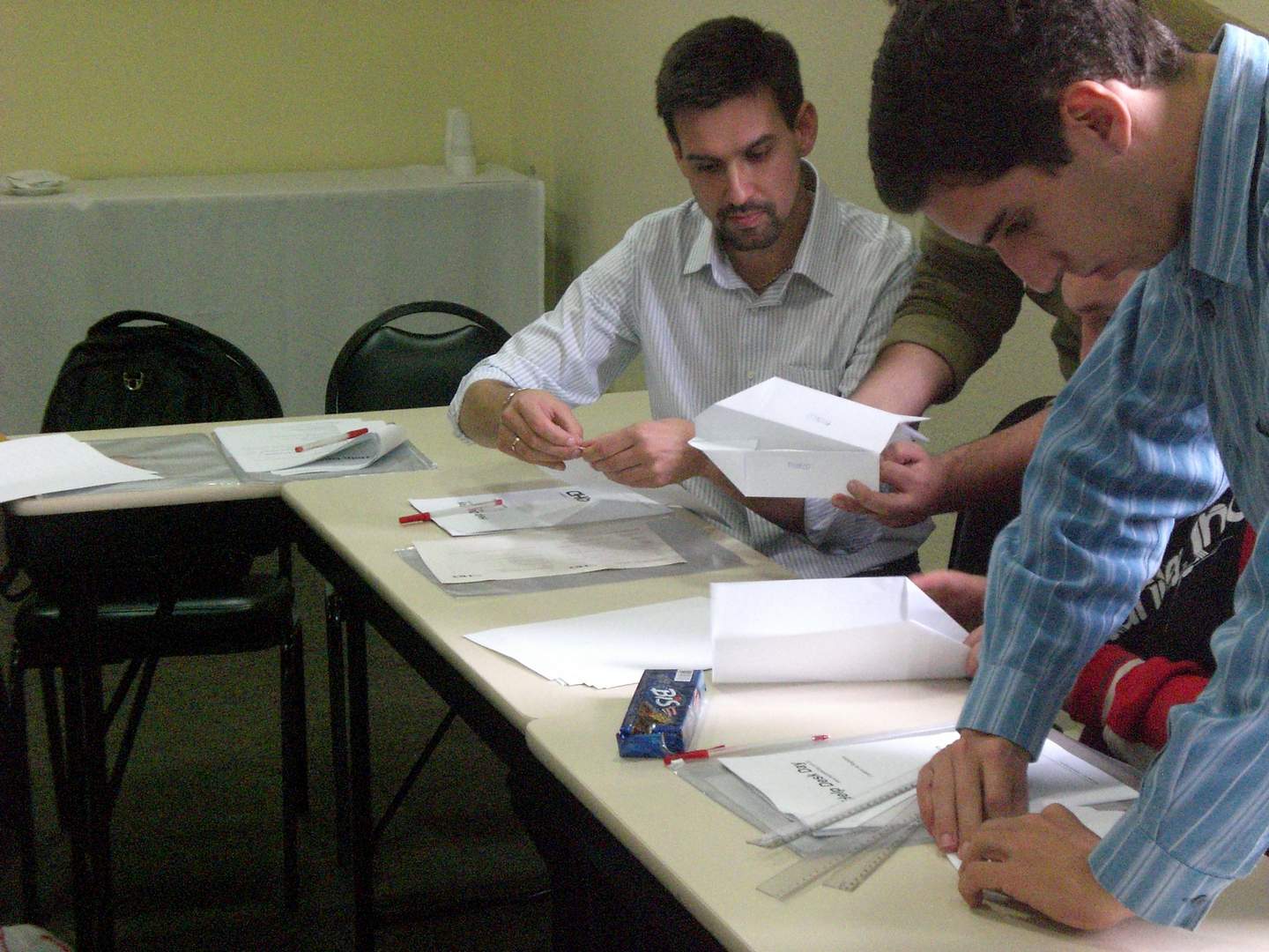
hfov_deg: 26.0
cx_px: 634
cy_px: 476
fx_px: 2749
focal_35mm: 75
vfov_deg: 19.6
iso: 800
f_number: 4.5
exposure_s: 1/60
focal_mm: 12.47
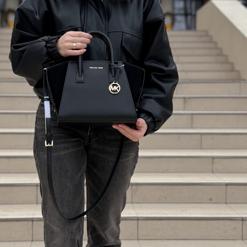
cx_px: 100
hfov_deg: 30.0
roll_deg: -0.7
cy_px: 131
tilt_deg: -3.5
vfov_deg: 30.0
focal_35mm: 57
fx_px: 460
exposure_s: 1/1410
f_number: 1.78
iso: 100
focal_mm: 6.76
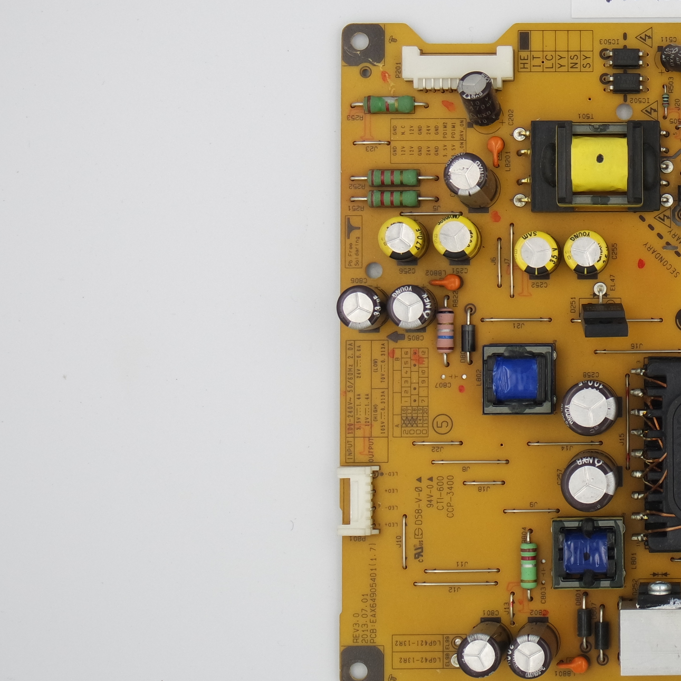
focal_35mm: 94
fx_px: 2092
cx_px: 749
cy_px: 265
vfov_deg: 18.5
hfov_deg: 17.8
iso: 160
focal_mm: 18
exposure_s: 1/125
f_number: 5
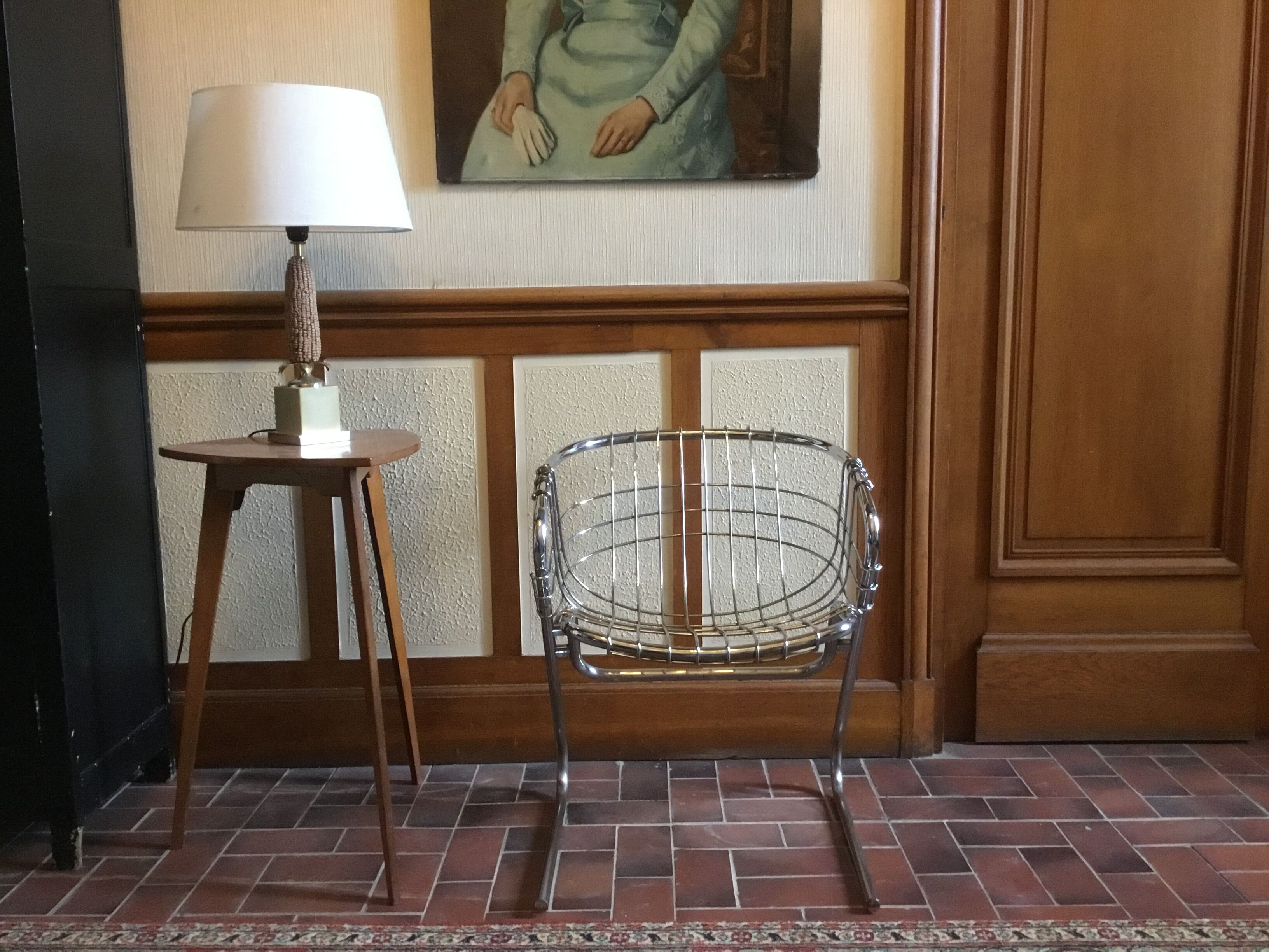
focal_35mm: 31
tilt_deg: -7.5
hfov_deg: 58.4
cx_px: 634
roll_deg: +0.9
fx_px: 1136
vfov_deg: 45.4
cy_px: 476
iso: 250
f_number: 2.4
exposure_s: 1/17
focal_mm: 3.3
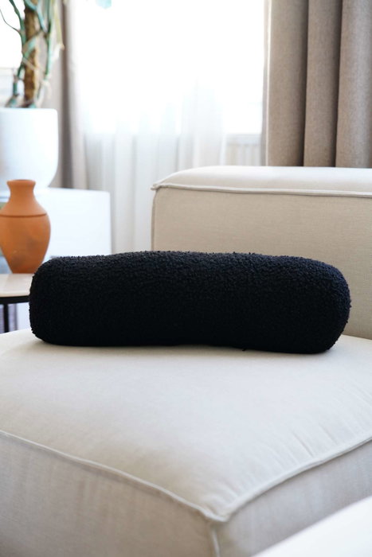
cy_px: 278
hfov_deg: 22.3
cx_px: 186
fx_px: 945
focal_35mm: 61
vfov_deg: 32.9
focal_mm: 61
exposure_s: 1/100
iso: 2500
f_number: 4.5
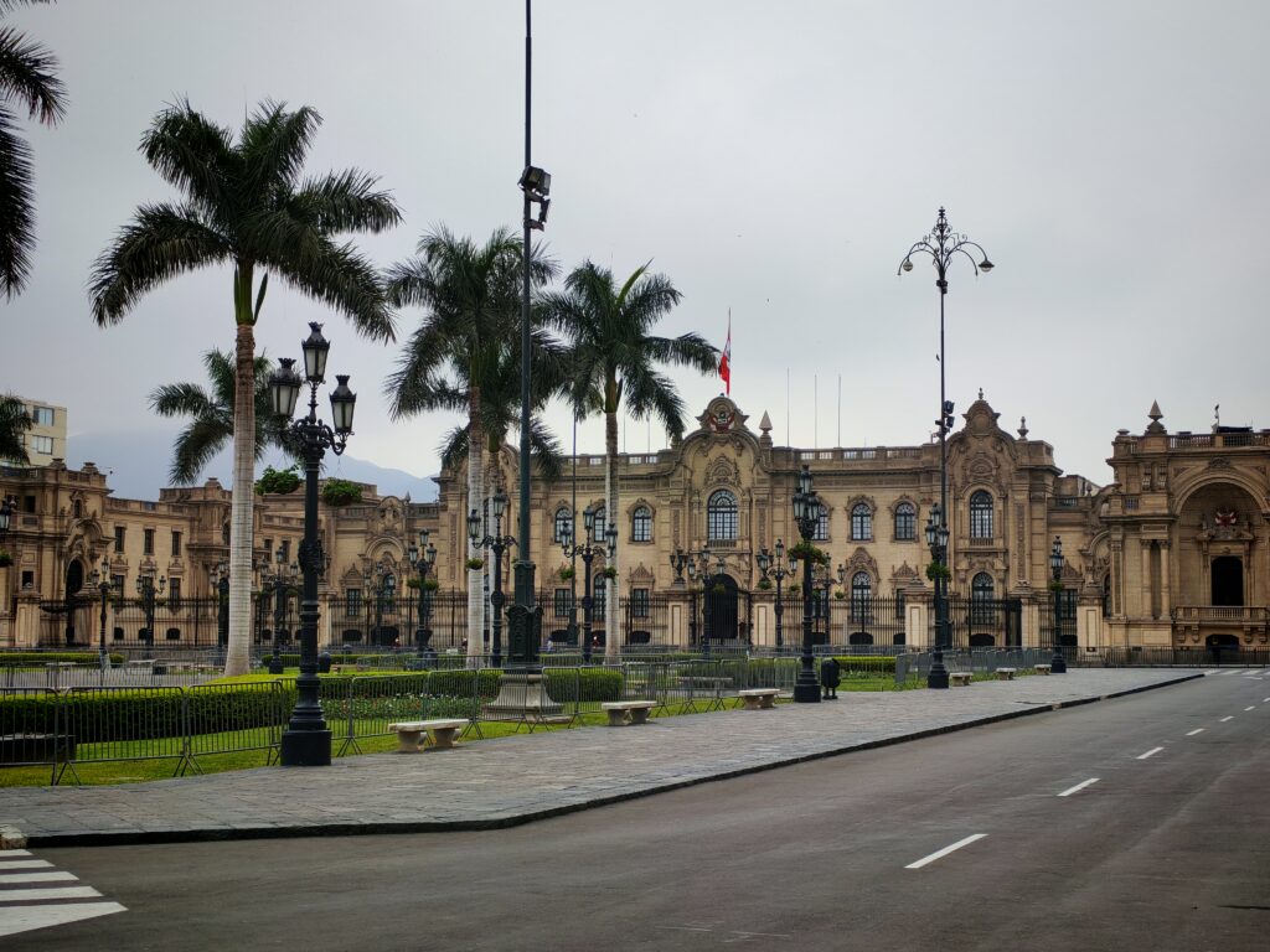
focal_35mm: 58
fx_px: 2128
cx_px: 635
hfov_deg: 33.2
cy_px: 476
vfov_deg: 25.2
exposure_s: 1/190
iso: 50
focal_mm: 6.12
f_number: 1.9
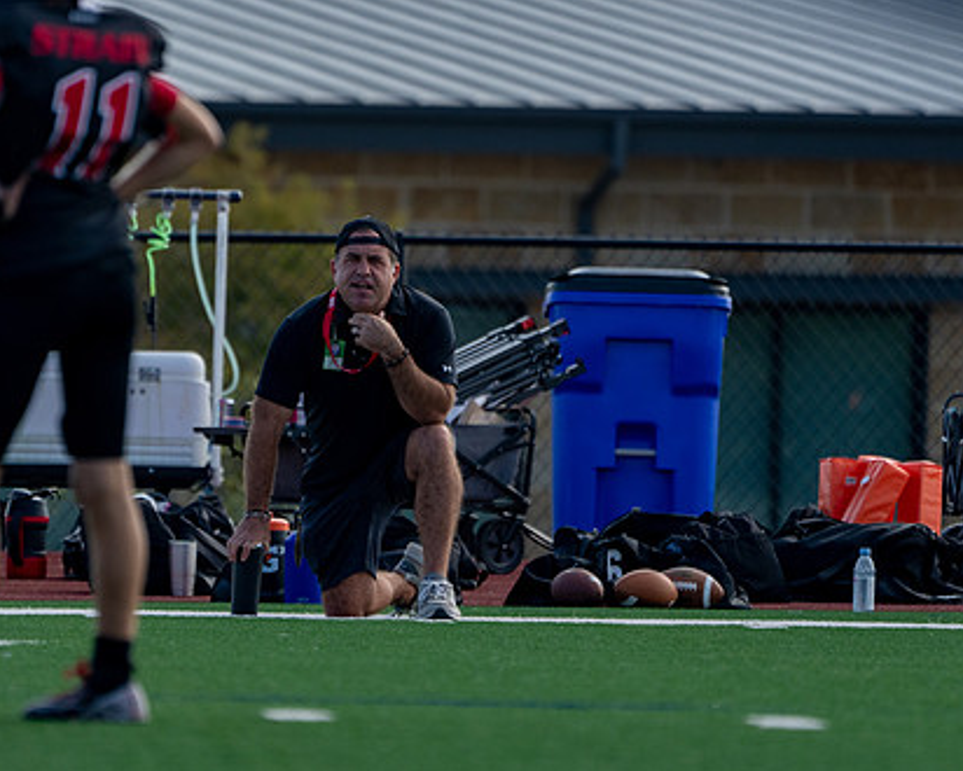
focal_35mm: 655
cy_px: 358
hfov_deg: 3.0
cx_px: 365
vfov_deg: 2.4
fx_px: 18677
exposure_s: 1/1250
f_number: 5.6
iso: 500
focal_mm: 400
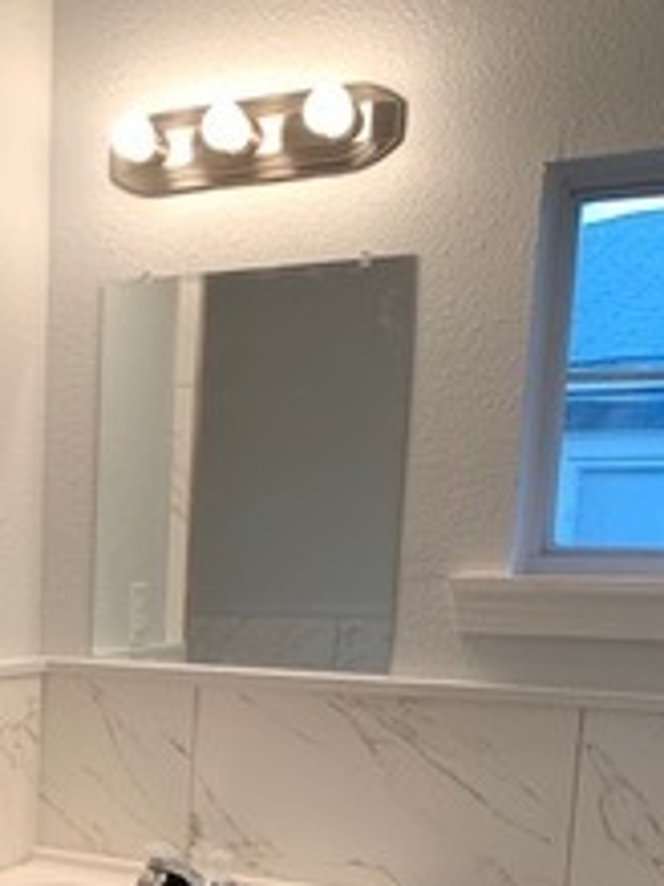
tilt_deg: -8.9
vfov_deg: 32.0
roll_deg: -0.5
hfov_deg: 24.1
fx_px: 1459
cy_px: 809
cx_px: -49
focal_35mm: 57
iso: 64
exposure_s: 1/60
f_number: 1.8
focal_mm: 4.25
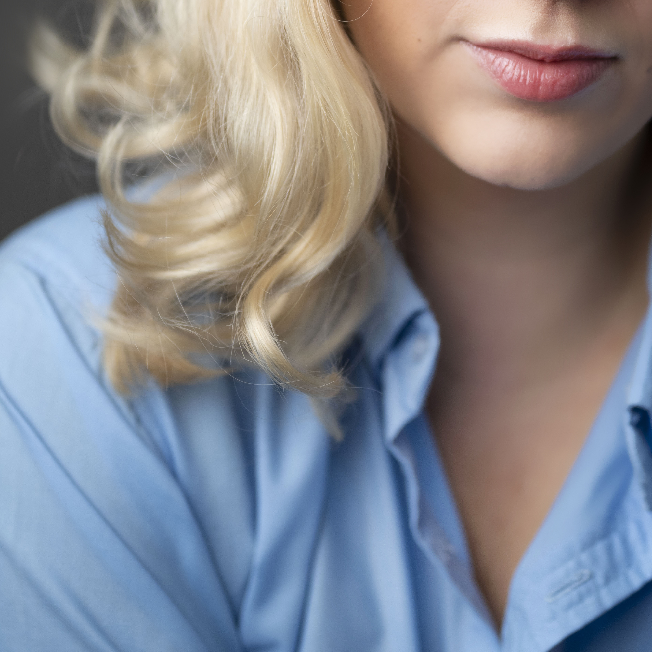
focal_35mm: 106
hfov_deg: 16.4
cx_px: 453
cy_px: 78
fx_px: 2259
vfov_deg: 16.2
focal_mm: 50
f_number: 1.8
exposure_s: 1/200
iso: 200
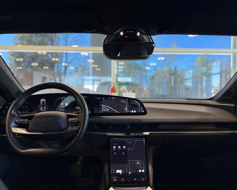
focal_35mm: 26
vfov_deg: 54.9
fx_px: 182
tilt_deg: -1.5
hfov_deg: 65.9
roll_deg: +0.0
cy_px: 94
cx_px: 129
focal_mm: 6.76
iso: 200
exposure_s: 1/120
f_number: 1.78
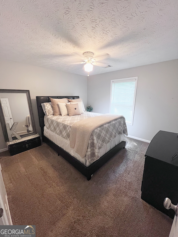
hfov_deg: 89.9
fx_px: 89
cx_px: 89
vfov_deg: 106.2
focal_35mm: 13
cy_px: 118
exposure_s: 1/60
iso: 400
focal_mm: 1.57
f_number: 1.8
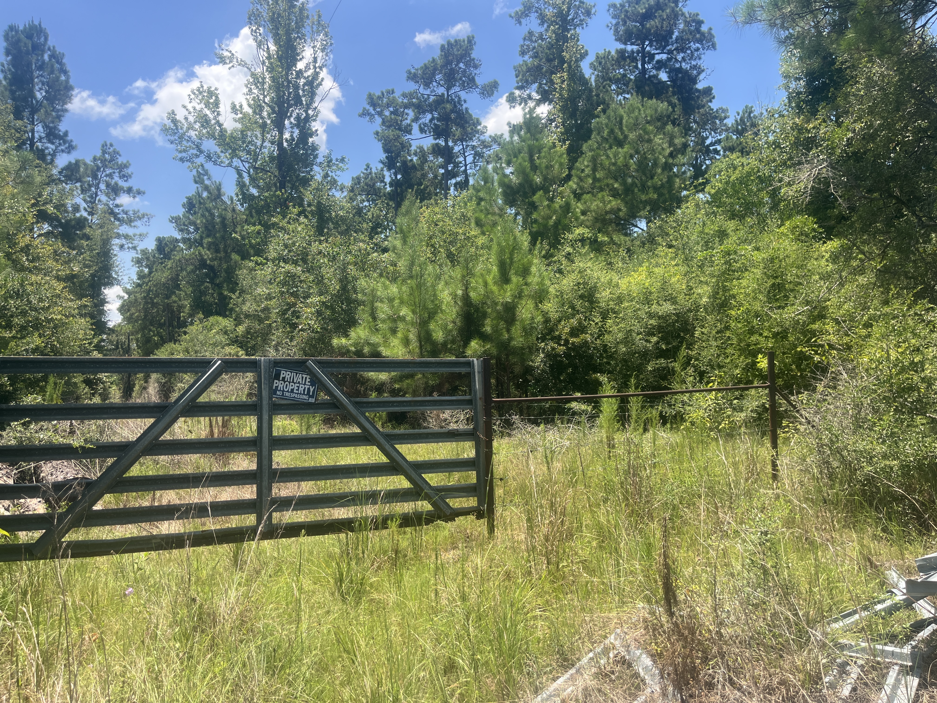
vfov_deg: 53.1
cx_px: 468
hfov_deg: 67.3
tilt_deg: +1.6
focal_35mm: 26
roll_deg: +1.1
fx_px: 704
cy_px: 352
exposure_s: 1/1422
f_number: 1.6
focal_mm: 5.1
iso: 50
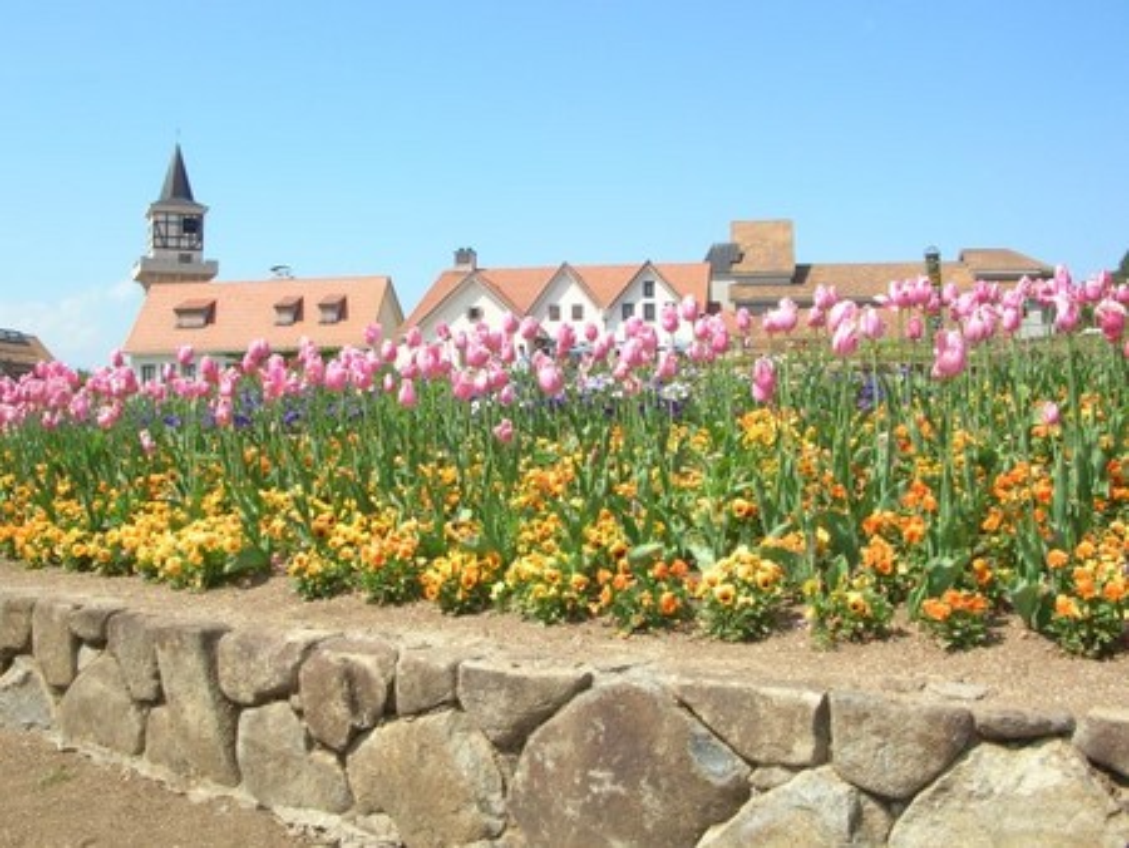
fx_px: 1142
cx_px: 564
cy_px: 424
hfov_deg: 52.6
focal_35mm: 35
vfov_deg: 40.7
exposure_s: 1/270
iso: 71
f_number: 5.6
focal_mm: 5.8
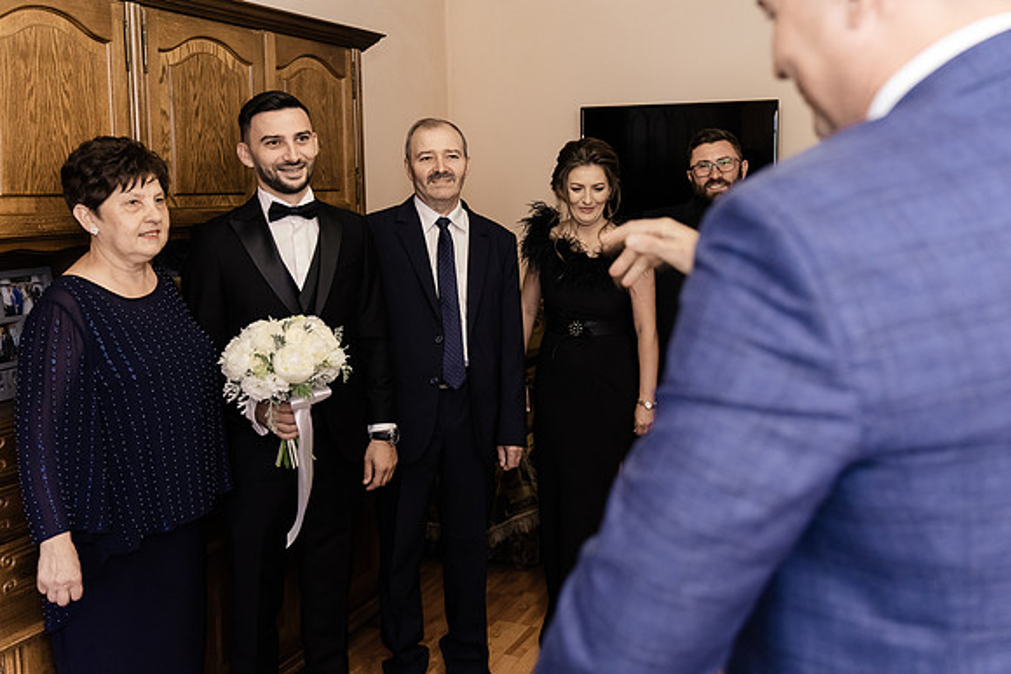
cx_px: 569
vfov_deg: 40.4
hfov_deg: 57.7
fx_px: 914
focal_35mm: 33
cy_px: 282
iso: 2500
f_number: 2.8
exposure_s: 1/100
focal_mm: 28
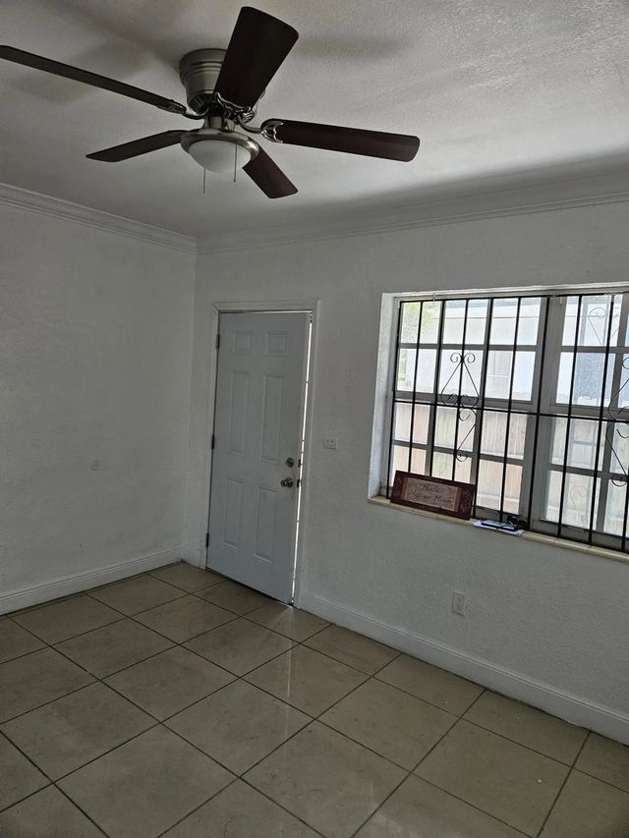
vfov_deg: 73.9
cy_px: 419
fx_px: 557
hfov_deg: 58.9
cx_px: 314
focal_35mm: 23
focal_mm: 5.4
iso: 250
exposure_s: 1/207
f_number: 1.8
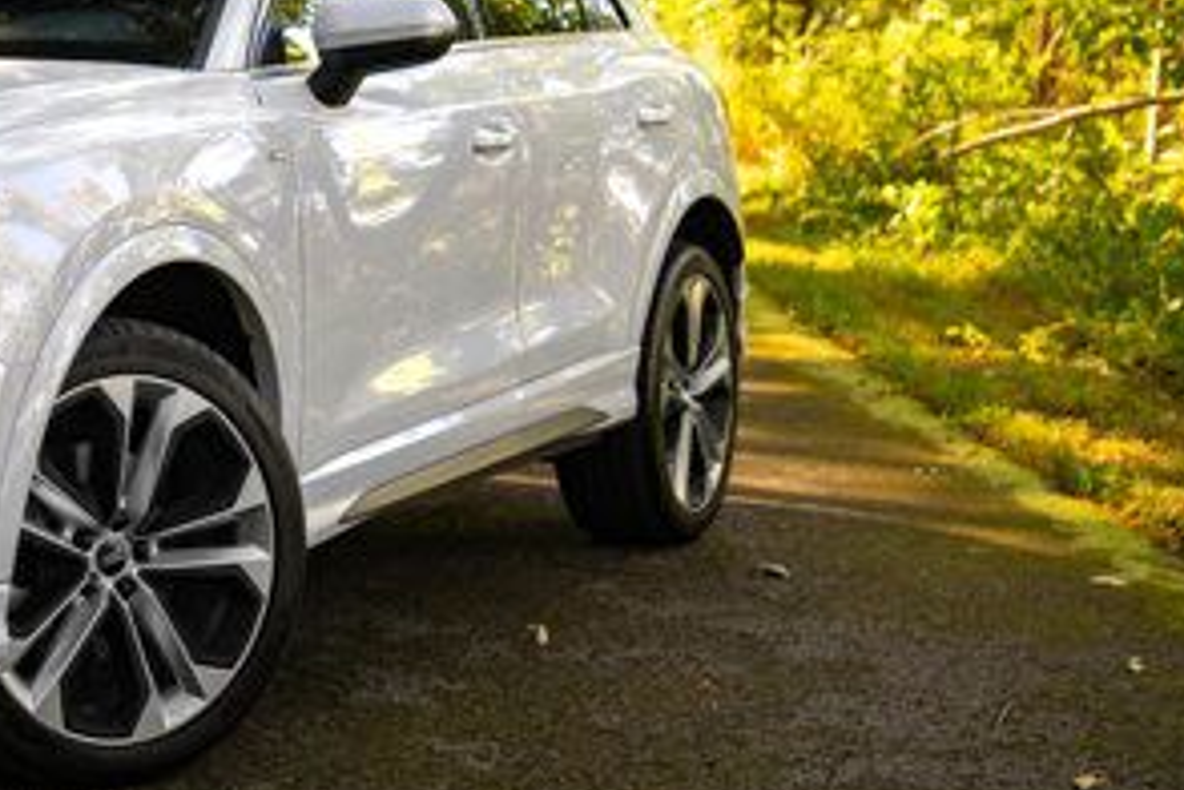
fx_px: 2861
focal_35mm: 87
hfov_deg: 22.4
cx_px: -20
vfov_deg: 15.7
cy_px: 228
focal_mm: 40
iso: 1000
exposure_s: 1/200
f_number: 4
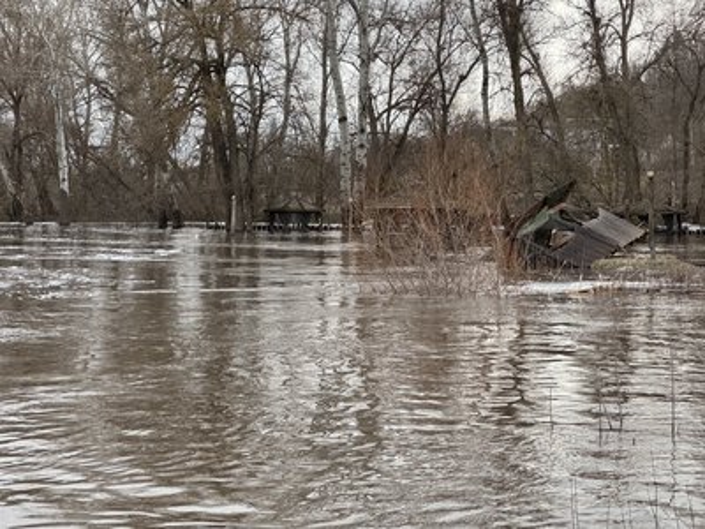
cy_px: 264
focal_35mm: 77
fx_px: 1568
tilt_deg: -1.6
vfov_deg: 19.1
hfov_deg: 25.3
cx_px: 352
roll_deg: -0.5
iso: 125
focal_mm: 9
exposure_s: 1/99
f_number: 2.8
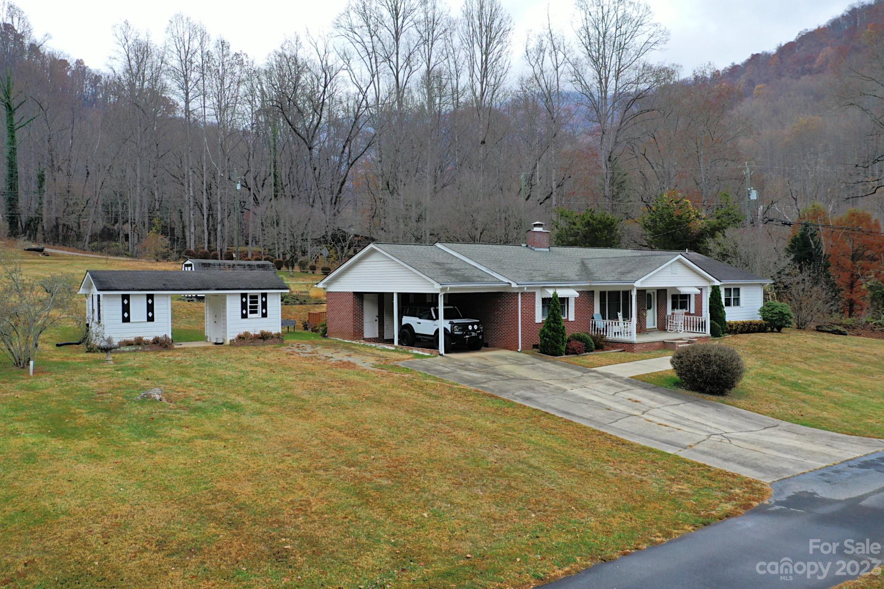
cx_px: 442
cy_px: 294
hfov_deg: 65.5
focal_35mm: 28
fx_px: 687
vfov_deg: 46.4
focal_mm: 10.26
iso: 100
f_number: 4.5
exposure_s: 1/60
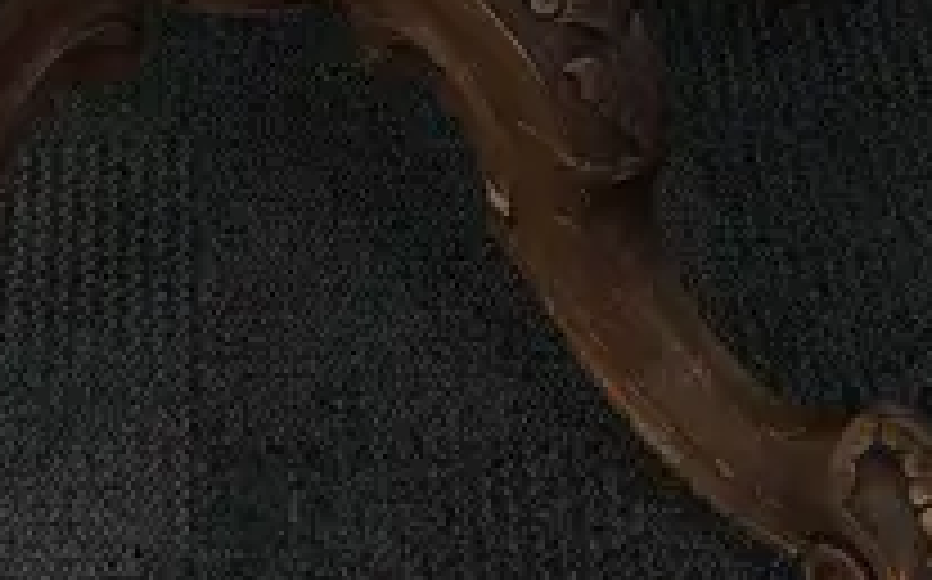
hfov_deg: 14.2
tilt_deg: -22.1
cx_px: 248
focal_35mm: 147
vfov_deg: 8.1
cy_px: -908
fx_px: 3731
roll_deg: +1.5
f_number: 1.8
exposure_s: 1/33
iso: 25
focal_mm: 3.99
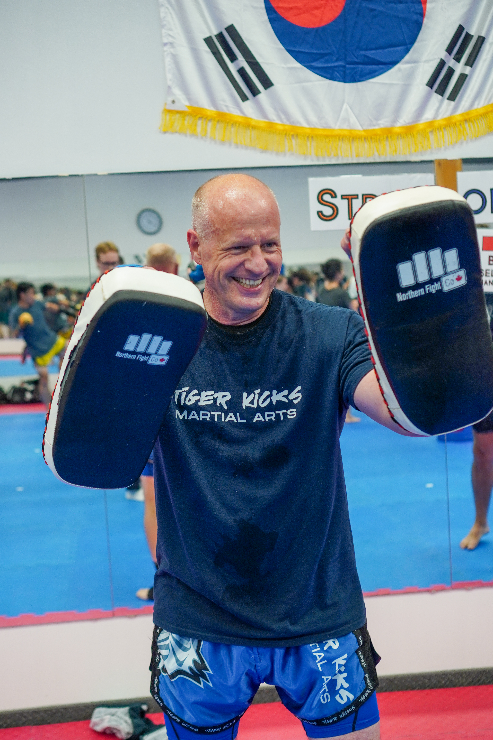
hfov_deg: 25.8
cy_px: 370
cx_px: 246
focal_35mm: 52
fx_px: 1078
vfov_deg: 37.9
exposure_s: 1/125
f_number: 2.8
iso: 400
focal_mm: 35
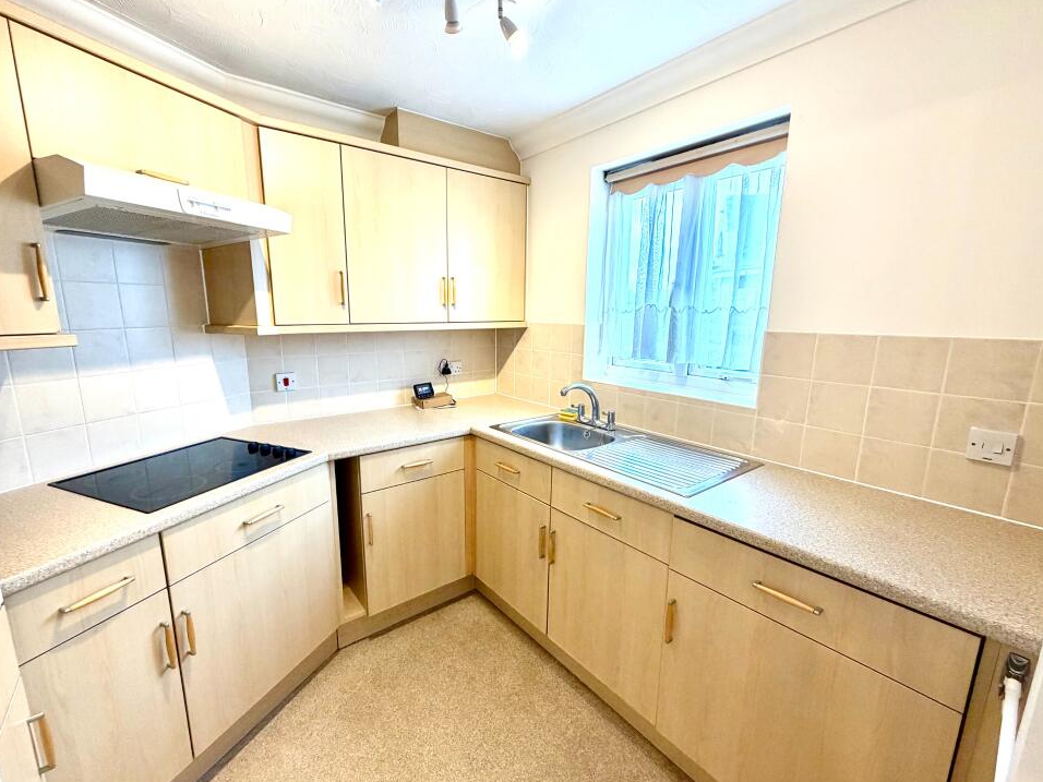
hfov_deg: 98.1
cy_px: 396
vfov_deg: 81.7
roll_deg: -0.2
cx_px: 494
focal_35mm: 15
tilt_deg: -10.2
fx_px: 452
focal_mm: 2.22
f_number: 2.2
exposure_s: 1/100
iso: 125
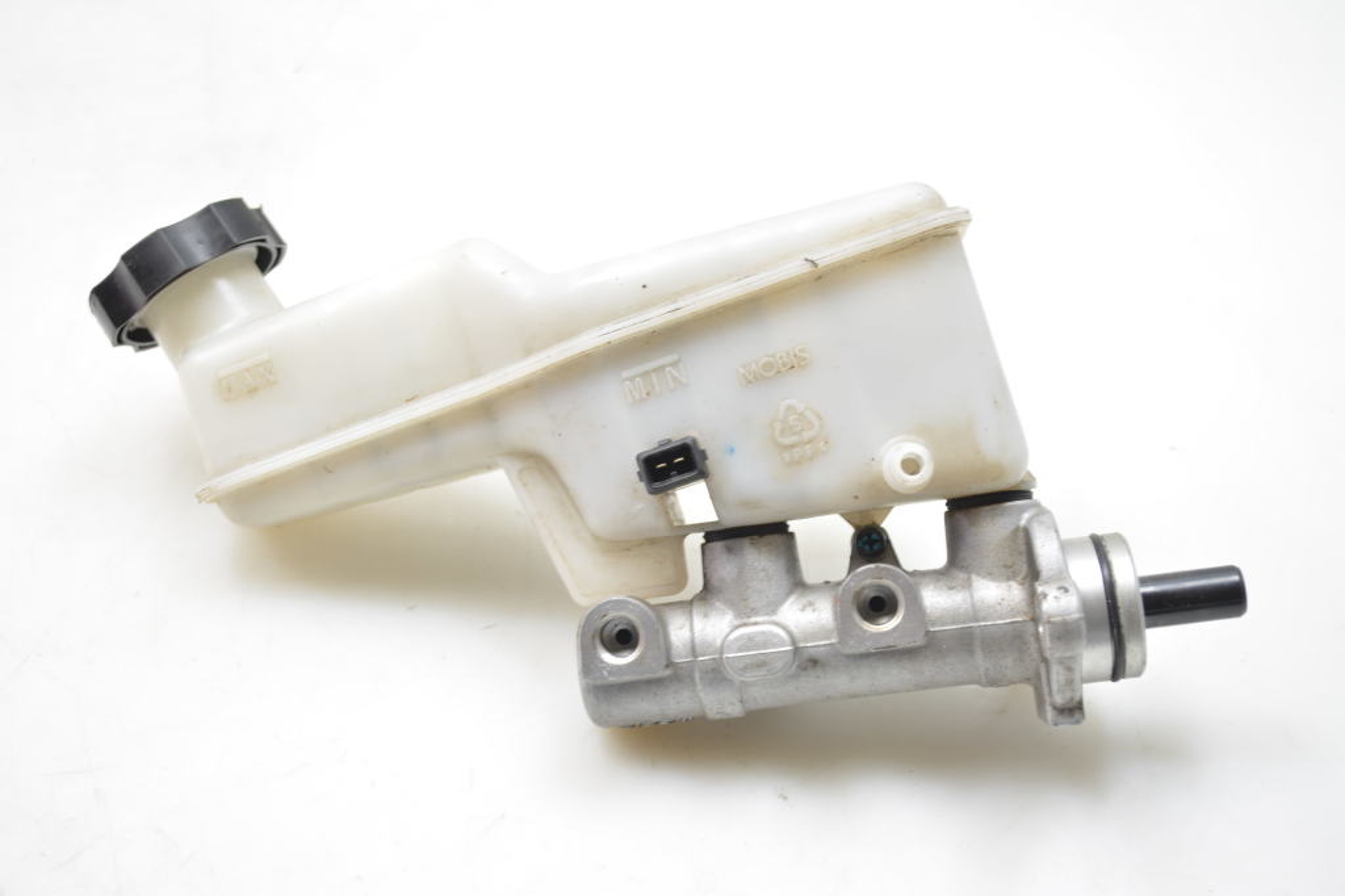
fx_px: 1905
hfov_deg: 38.9
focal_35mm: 51
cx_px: 672
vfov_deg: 26.5
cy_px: 448
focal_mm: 34
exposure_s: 1/3
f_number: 5
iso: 100
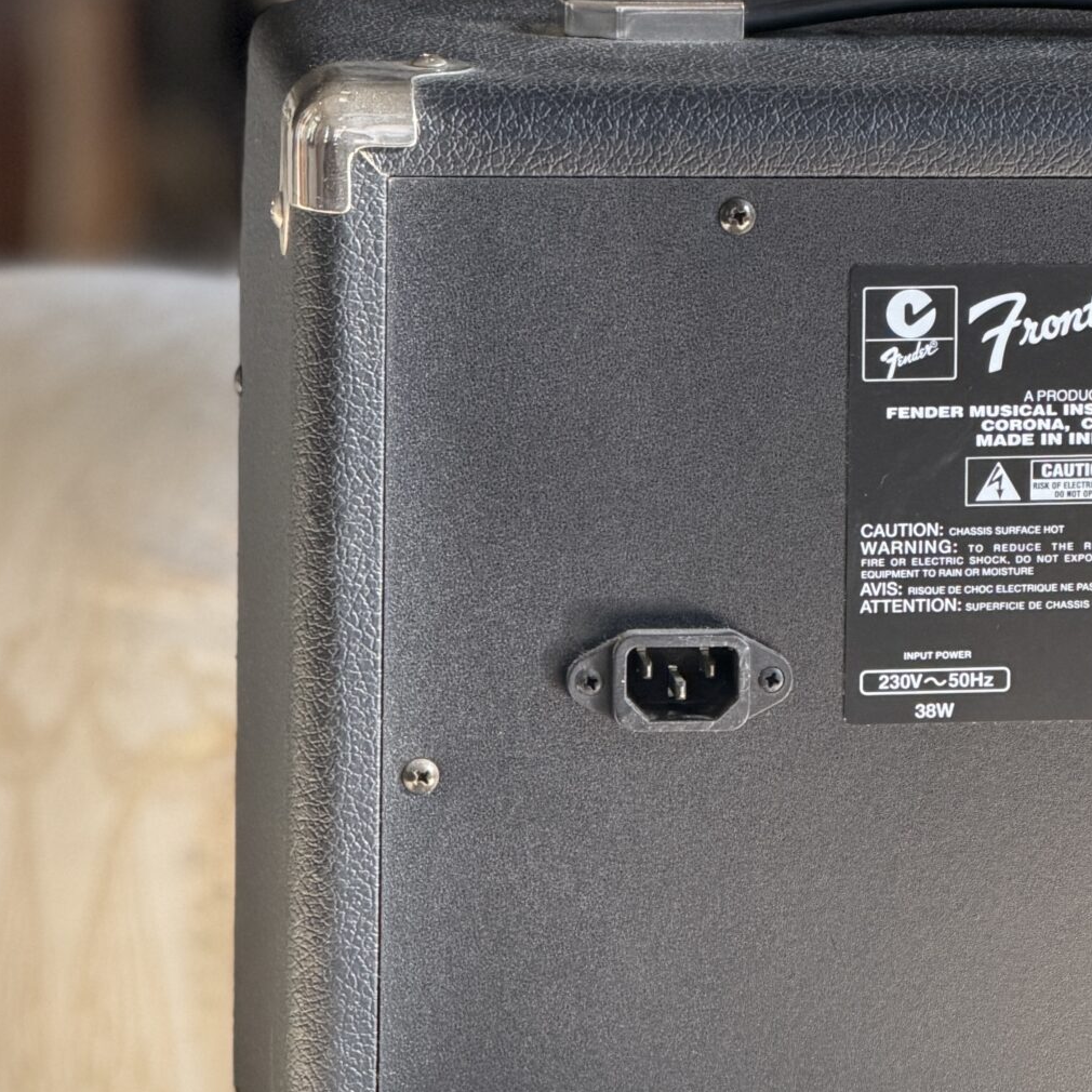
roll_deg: -2.1
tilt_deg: -13.4
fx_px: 7995
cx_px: 998
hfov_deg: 7.8
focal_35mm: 224
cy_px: 722
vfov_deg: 7.8
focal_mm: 16.89
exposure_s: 1/121
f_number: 2.8
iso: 160
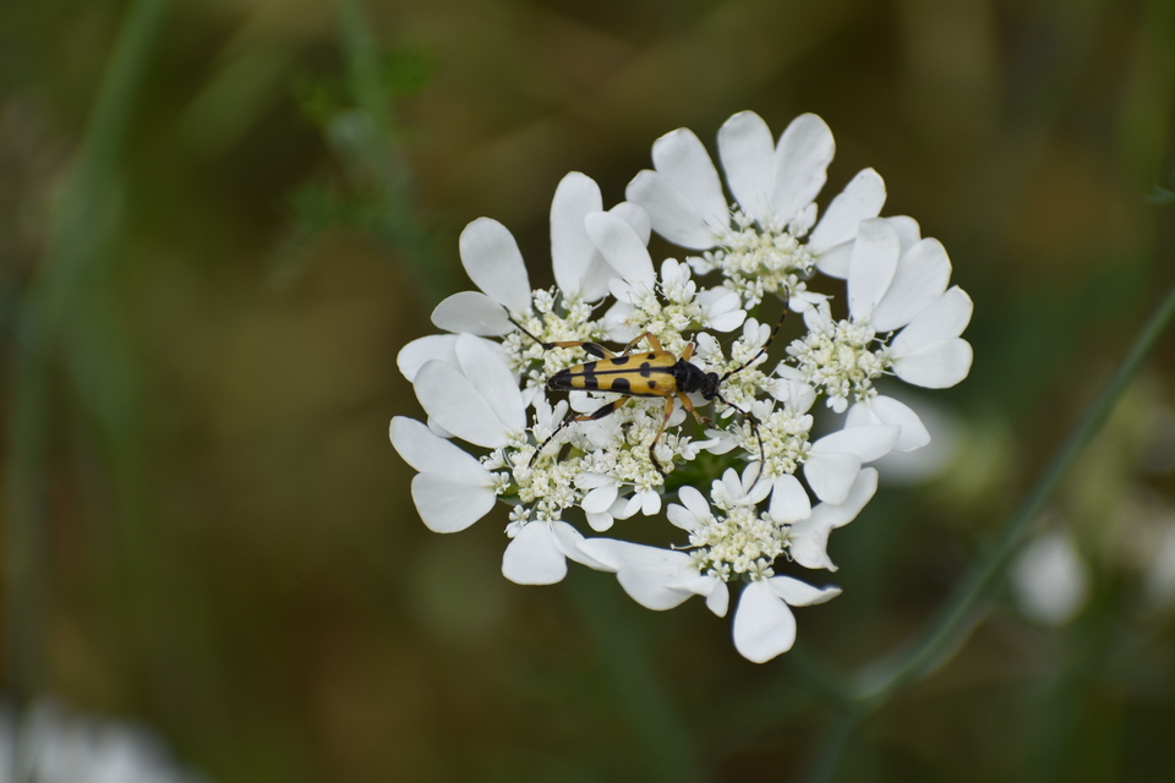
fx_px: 14686
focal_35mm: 450
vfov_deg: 3.1
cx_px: 588
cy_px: 392
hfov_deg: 4.6
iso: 180
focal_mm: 300
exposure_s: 1/640
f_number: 6.3
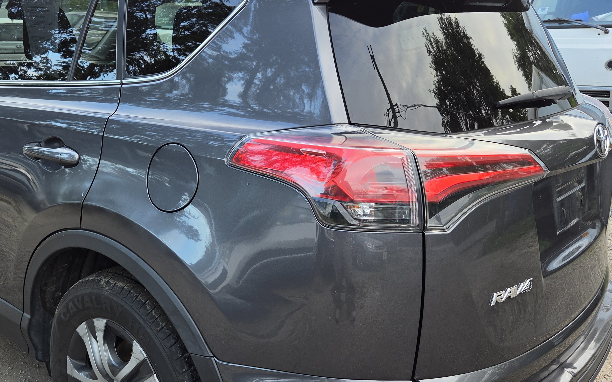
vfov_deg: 34.3
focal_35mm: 37
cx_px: 218
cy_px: 230
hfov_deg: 52.0
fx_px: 617
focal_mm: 5.4
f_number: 1.8
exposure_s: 1/180
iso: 50
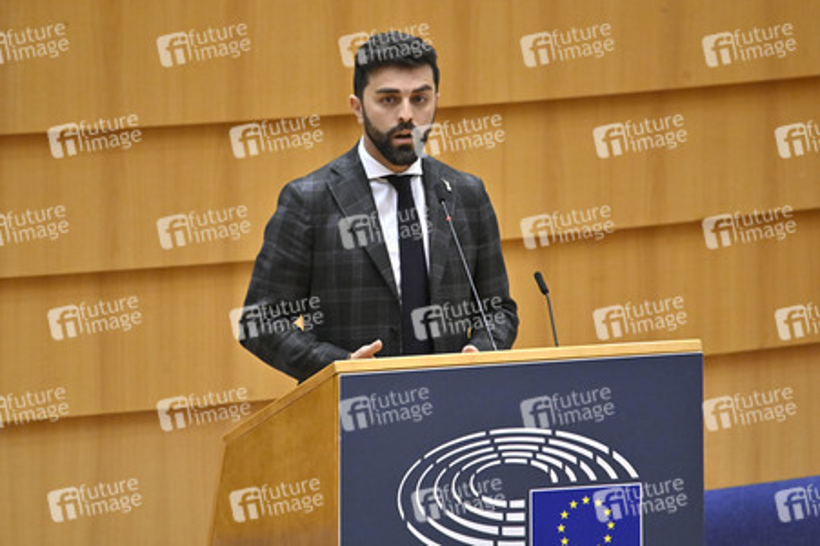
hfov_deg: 3.4
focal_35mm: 600
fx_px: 13656
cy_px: 273
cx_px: 410
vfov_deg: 2.3
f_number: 6.3
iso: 5000
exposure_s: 1/640
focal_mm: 600
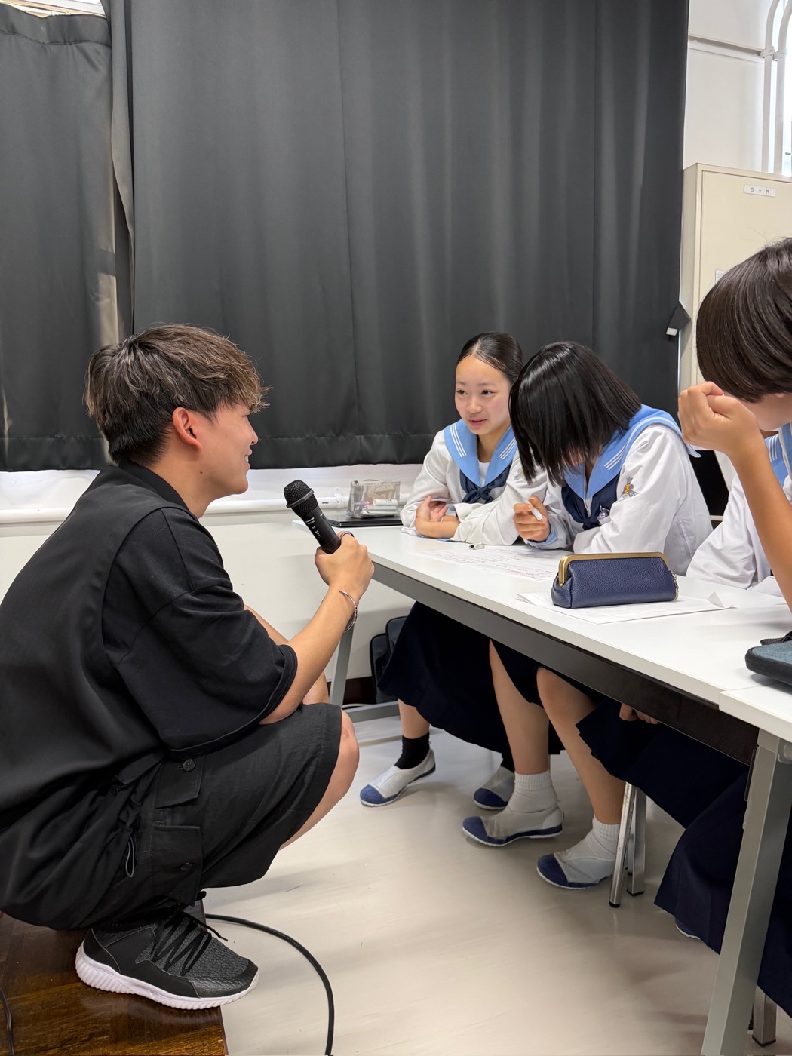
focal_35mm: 24
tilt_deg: -6.4
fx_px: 732
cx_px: 396
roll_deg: +1.0
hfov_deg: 56.8
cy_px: 528
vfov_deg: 71.6
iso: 250
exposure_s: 1/60
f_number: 1.78
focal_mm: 6.76
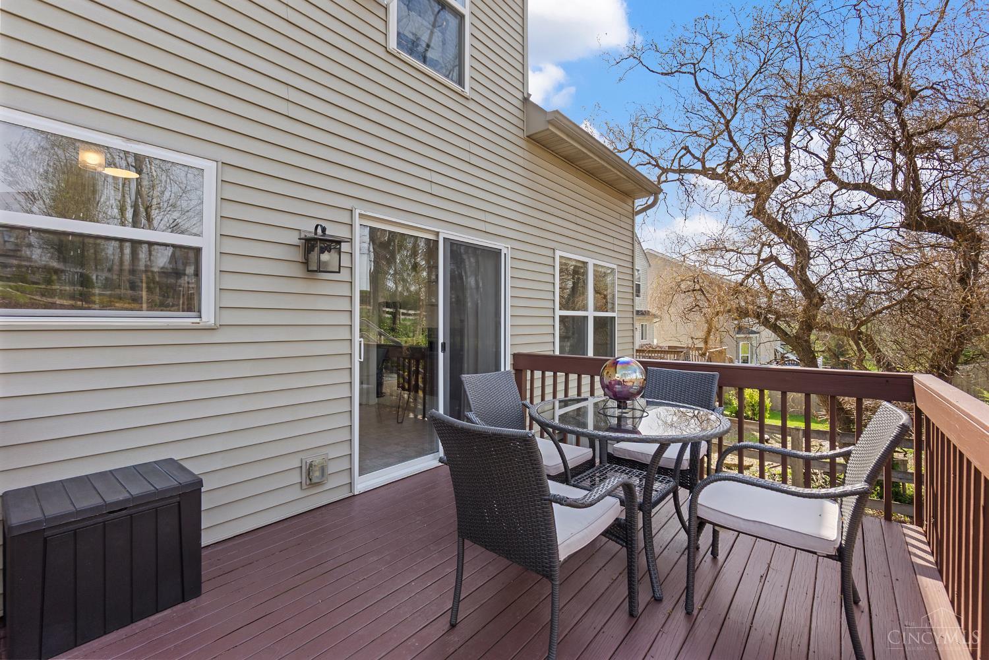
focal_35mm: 15
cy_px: 330
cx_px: 494
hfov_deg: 100.4
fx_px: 412
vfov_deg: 77.3
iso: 200
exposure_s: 1/30
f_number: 9
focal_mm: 10
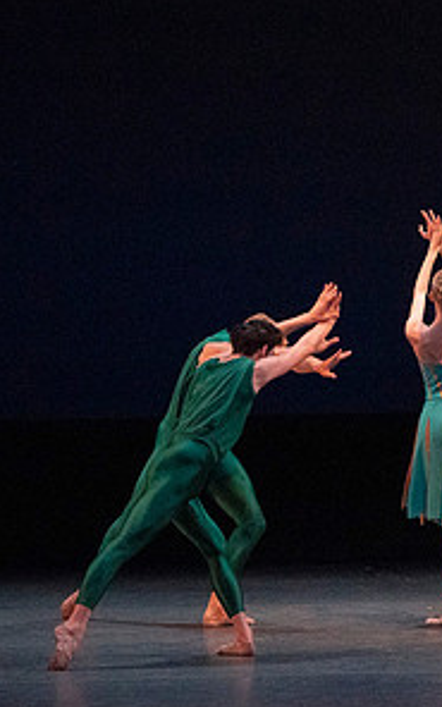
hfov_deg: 2.9
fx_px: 8712
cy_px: 283
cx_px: 423
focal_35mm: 452
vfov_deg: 4.6
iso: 25600
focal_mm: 226
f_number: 8
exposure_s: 1/400
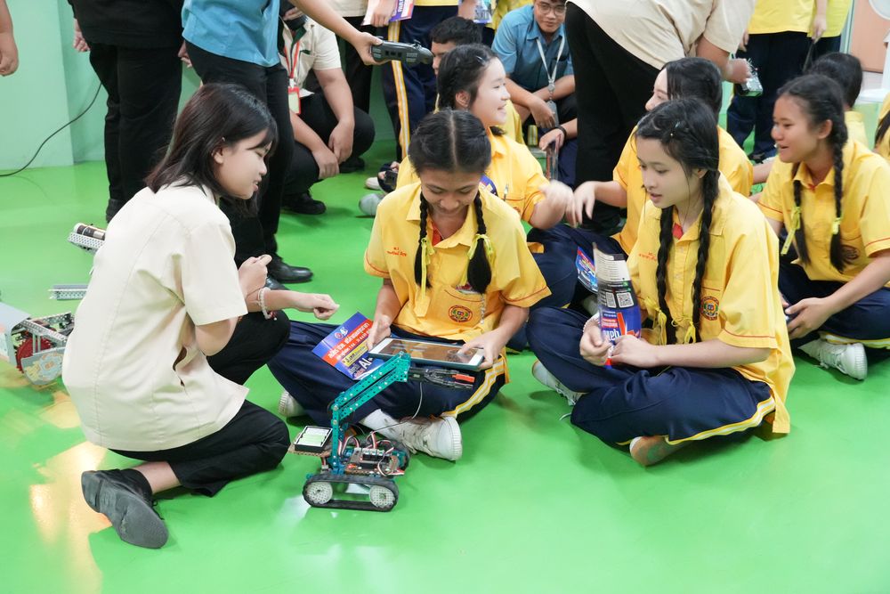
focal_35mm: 45
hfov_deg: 43.6
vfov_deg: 29.9
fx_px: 1113
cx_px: 445
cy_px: 297
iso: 6400
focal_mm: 30
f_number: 4.5
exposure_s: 1/60
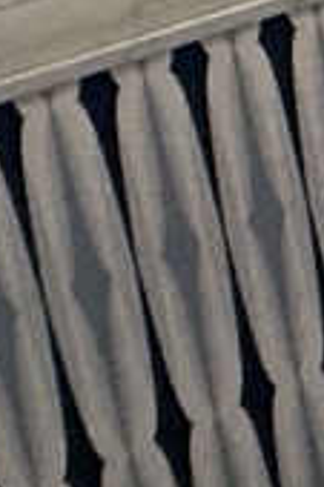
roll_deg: -2.1
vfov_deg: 12.2
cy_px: -647
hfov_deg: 5.9
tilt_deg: -14.3
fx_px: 1853
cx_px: 1726
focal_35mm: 137
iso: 320
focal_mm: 2.22
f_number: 2.2
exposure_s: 1/60
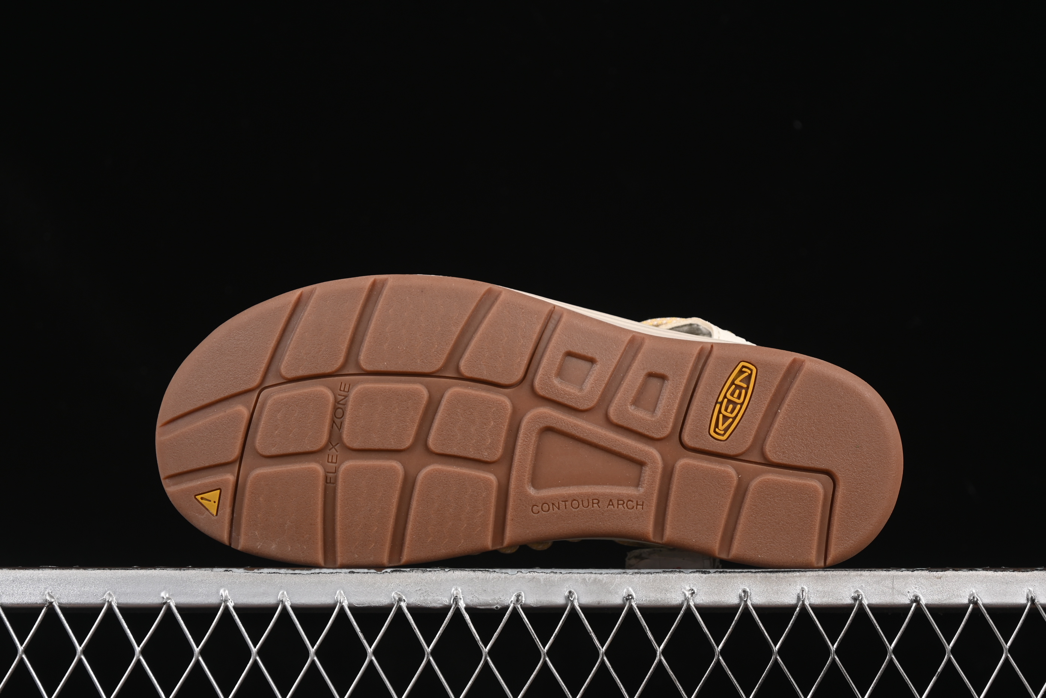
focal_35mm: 75
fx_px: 2179
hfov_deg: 27.0
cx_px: 523
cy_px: 349
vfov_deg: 18.2
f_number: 6.3
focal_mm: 50
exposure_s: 1/80
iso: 160
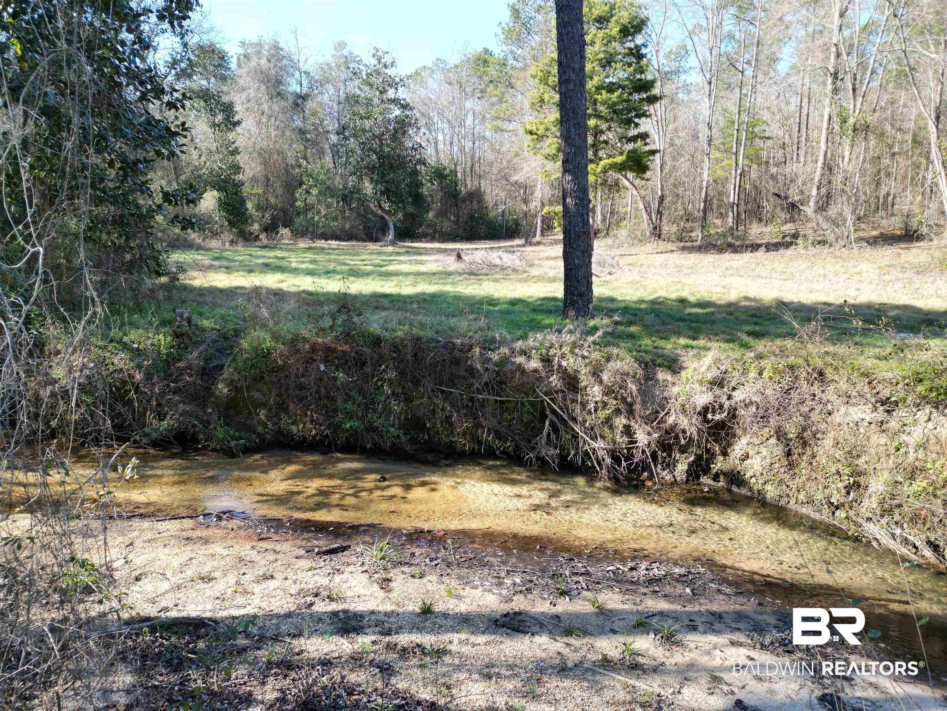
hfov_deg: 71.6
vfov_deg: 56.8
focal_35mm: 24
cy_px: 356
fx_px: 657
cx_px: 474
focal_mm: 6.72
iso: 110
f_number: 1.7
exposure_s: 1/500
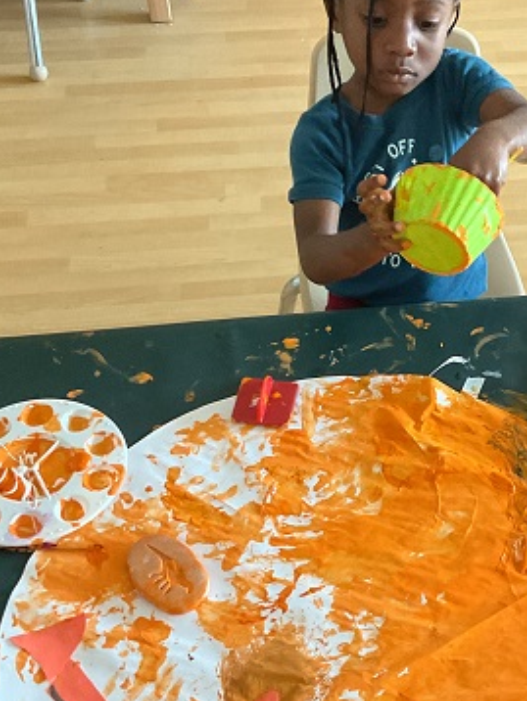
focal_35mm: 54
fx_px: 1095
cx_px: 413
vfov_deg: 35.4
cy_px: 411
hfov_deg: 26.6
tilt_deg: -49.6
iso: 250
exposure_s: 1/30
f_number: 1.8
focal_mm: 3
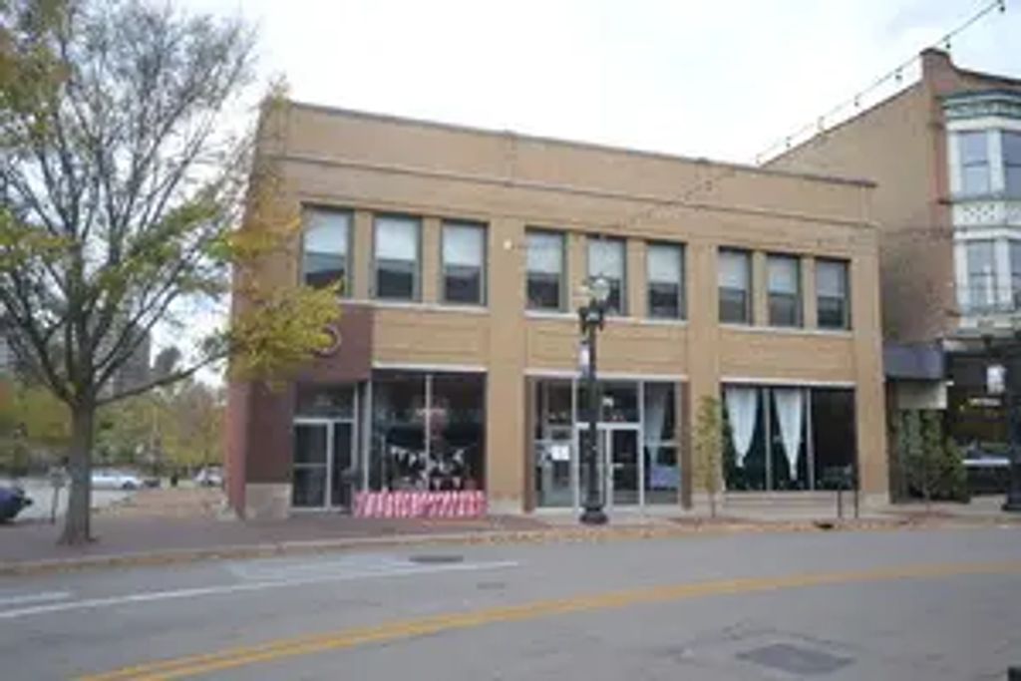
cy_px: 340
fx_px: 851
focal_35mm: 30
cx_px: 510
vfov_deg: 43.6
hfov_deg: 61.9
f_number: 5.6
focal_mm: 20
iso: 400
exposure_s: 1/100
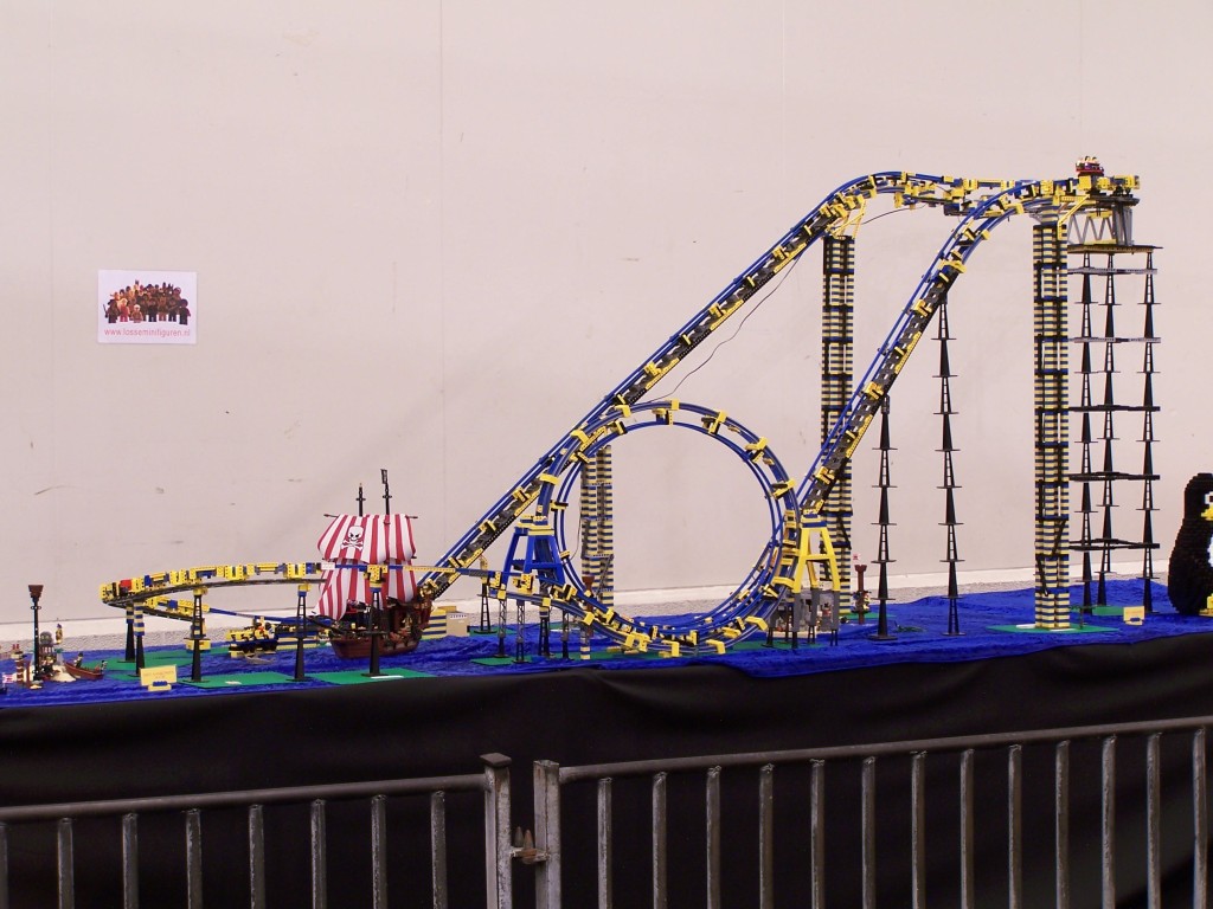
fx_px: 2628
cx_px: 606
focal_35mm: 75
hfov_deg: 26.0
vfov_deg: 19.6
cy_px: 454
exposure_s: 1/2
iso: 80
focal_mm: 12.4
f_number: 3.2
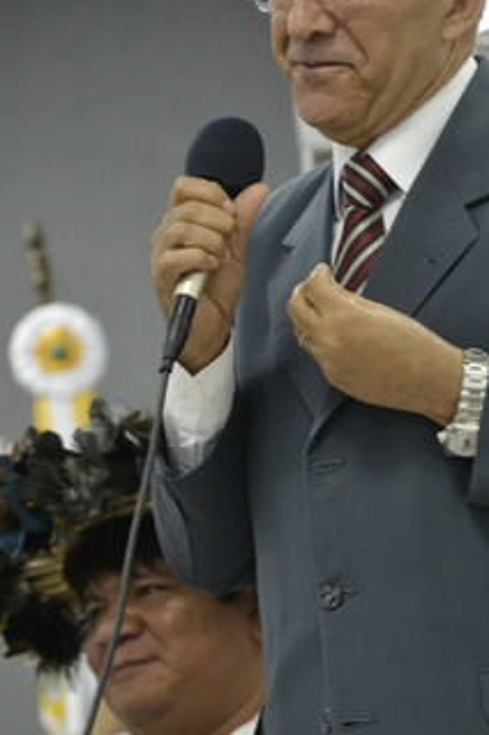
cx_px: 288
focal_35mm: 261
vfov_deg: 7.9
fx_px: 5329
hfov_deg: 5.3
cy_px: 372
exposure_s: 1/60
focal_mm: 112
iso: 3200
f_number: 5.6
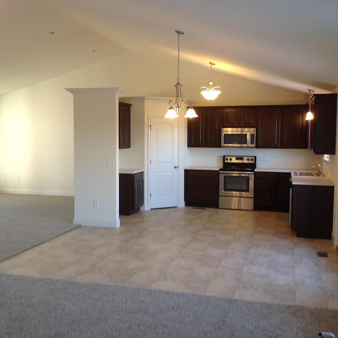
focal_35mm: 42
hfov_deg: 40.0
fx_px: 464
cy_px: 168
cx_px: 164
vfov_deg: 40.0
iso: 50
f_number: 2.4
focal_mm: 4.28
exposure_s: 1/30
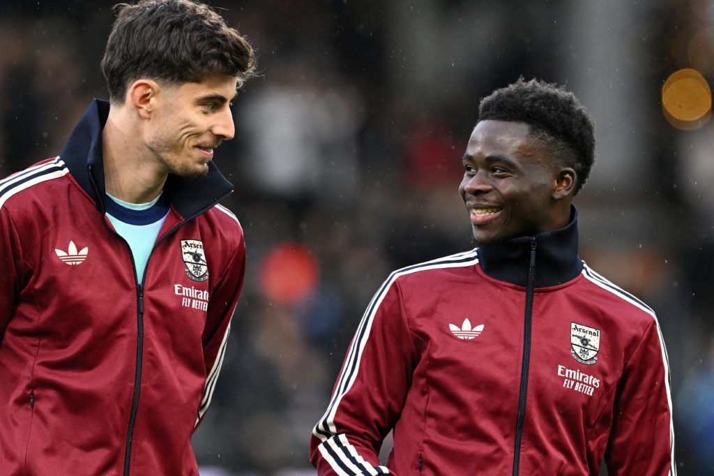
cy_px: 238
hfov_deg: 3.4
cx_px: 357
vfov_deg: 2.3
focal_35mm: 600
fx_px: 11895
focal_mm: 400
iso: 2500
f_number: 4
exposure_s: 1/1000
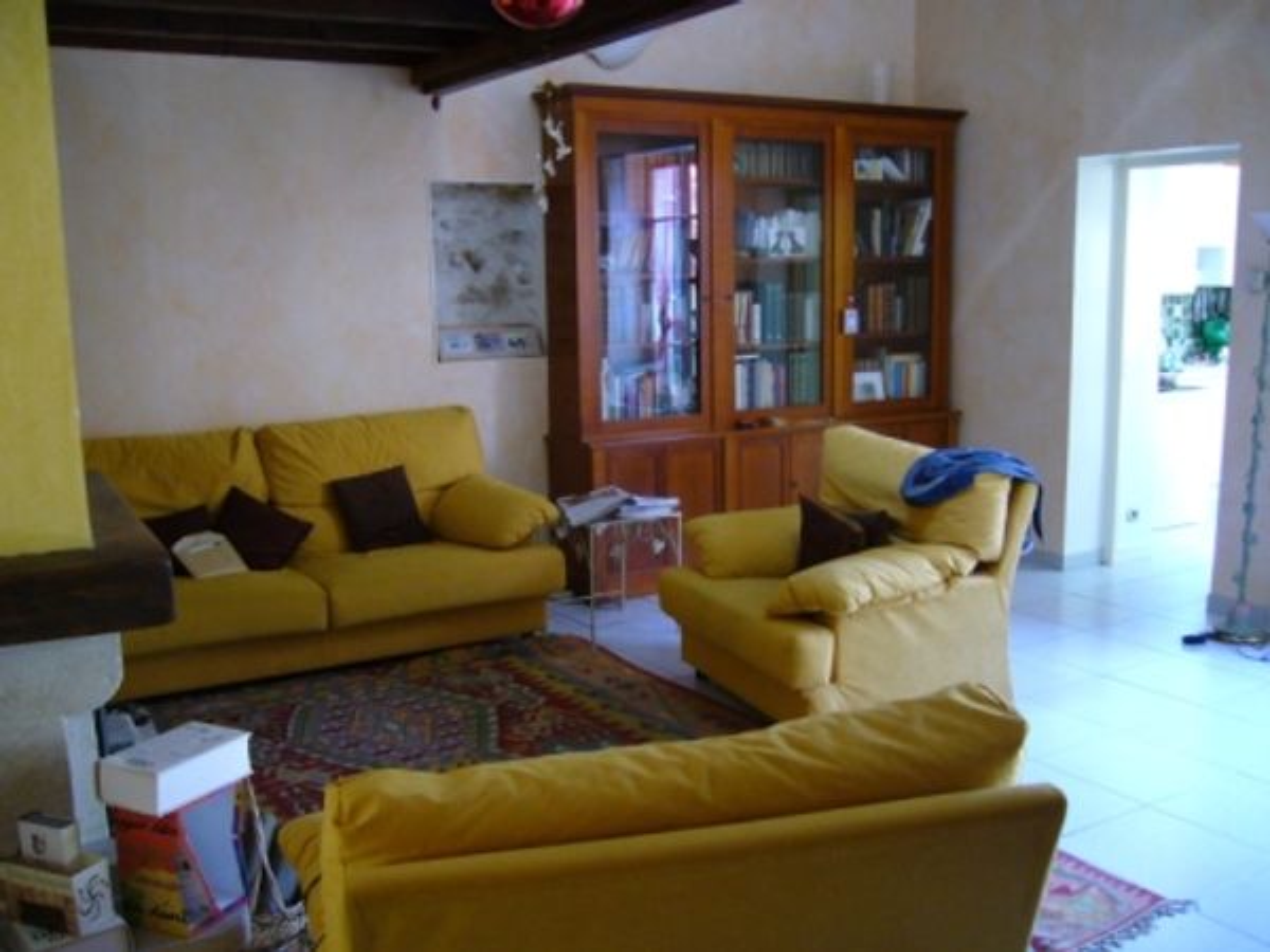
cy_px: 476
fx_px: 1284
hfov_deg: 52.6
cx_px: 635
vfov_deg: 40.7
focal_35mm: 35
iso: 200
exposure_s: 1/10
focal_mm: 5.8
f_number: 2.8
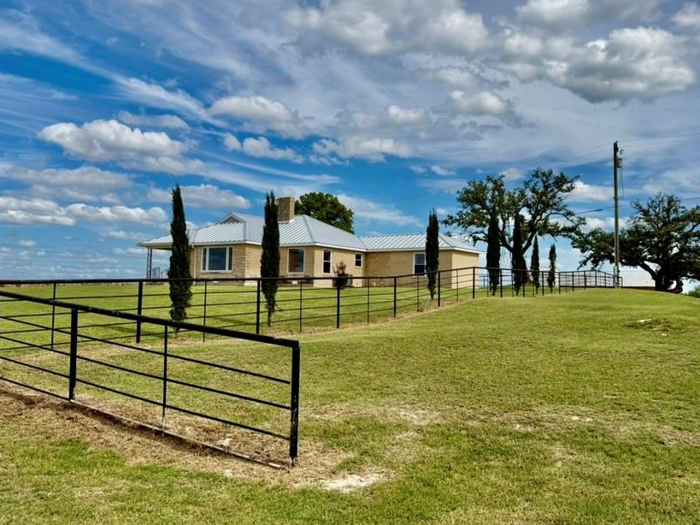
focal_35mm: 30
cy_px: 257
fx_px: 607
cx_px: 372
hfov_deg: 59.9
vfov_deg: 46.8
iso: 80
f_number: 1.78
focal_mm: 6.76
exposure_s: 1/9091
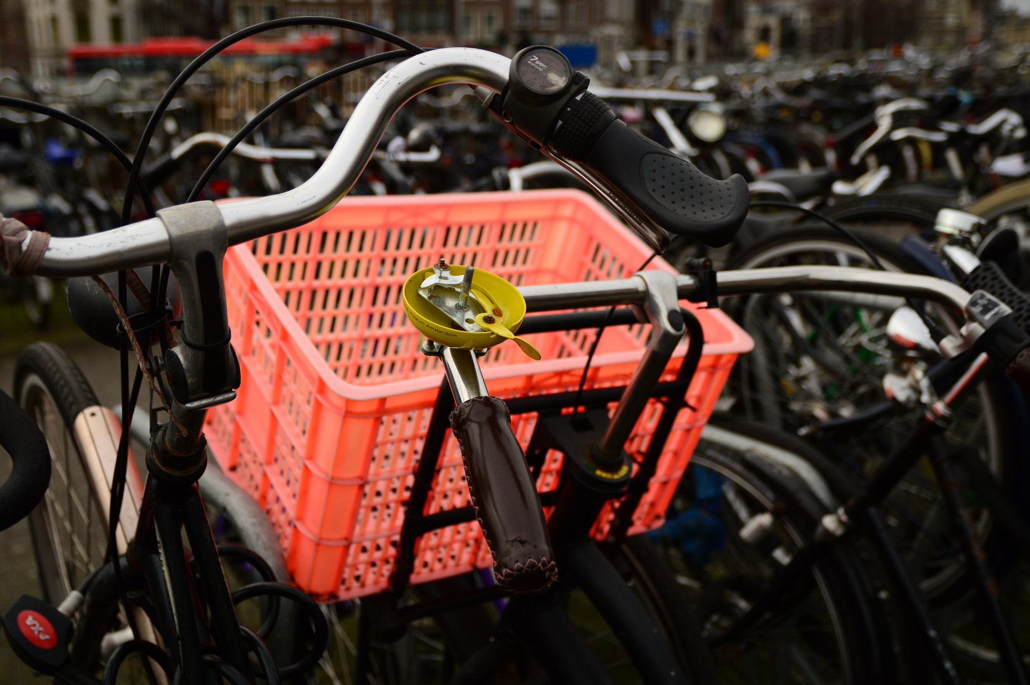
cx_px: 490
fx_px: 1229
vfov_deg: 31.1
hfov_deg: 45.4
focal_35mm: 43
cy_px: 353
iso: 100
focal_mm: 26
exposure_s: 1/1000
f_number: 3.2
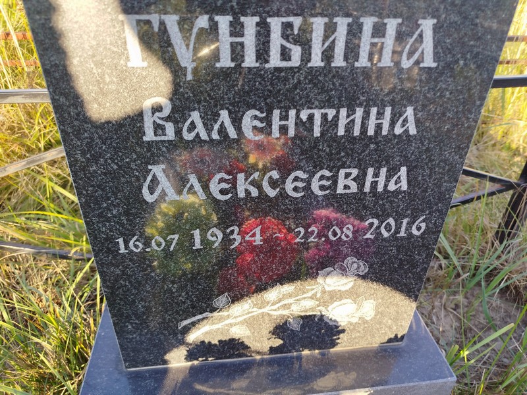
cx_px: 264
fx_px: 365
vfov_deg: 56.8
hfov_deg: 71.6
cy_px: 198
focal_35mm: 24
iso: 50
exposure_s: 1/108
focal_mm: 5.31
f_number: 1.7
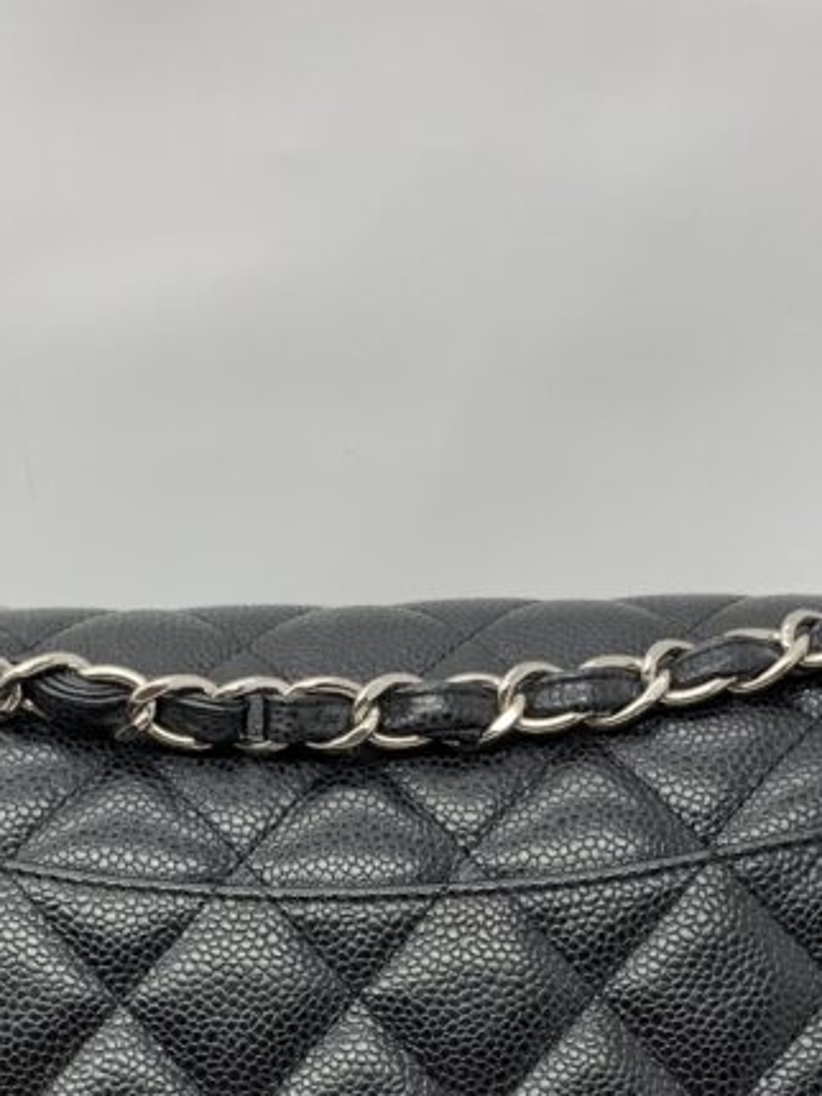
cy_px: 1093
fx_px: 1962
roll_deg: +3.4
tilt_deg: -32.6
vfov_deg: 29.2
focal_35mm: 62
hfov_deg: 23.7
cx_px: 380
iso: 40
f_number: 1.8
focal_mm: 4.25
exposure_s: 1/100
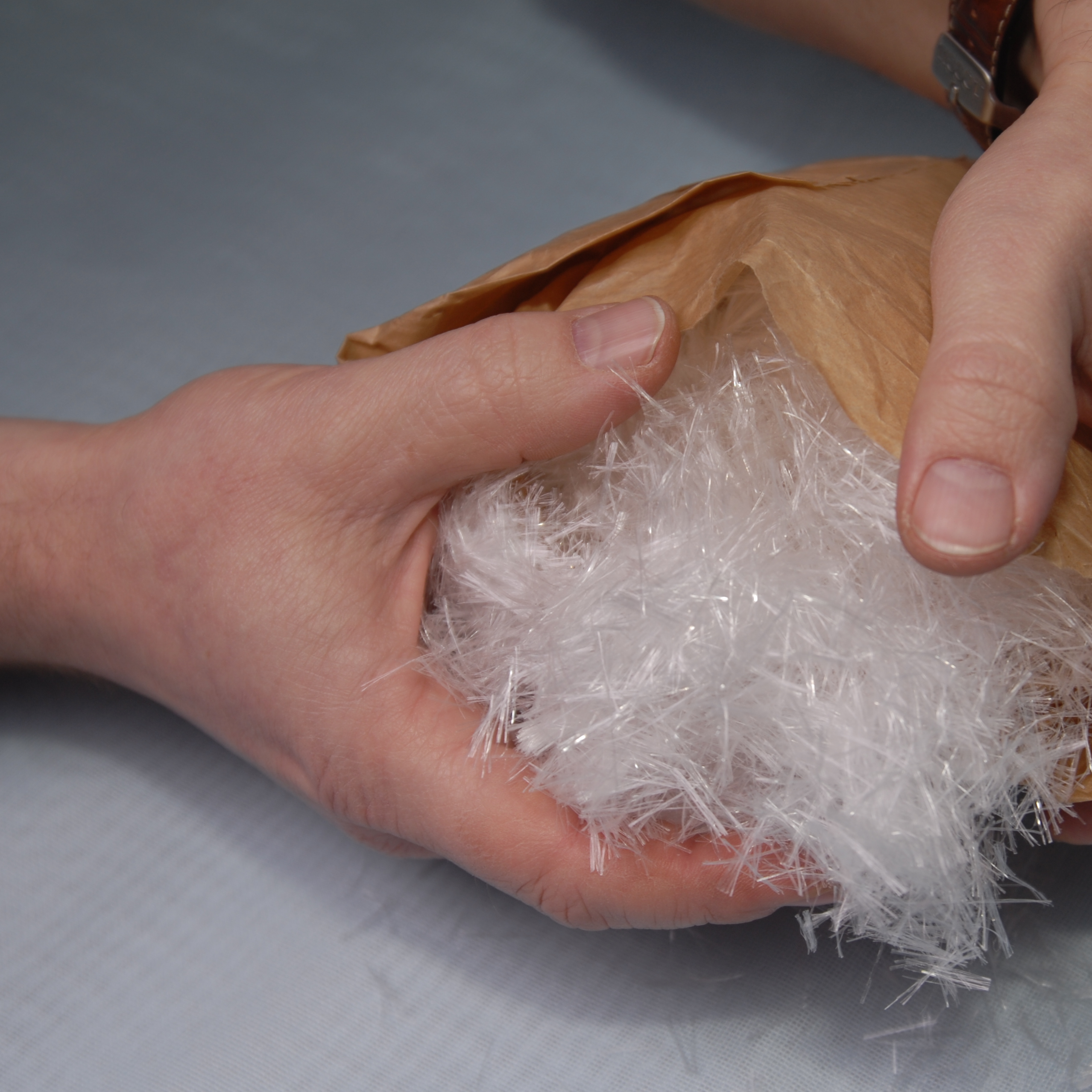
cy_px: 541
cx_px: 776
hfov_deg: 25.3
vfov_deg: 25.5
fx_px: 2414
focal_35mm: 68
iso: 100
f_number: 5.6
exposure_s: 1/250
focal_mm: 35
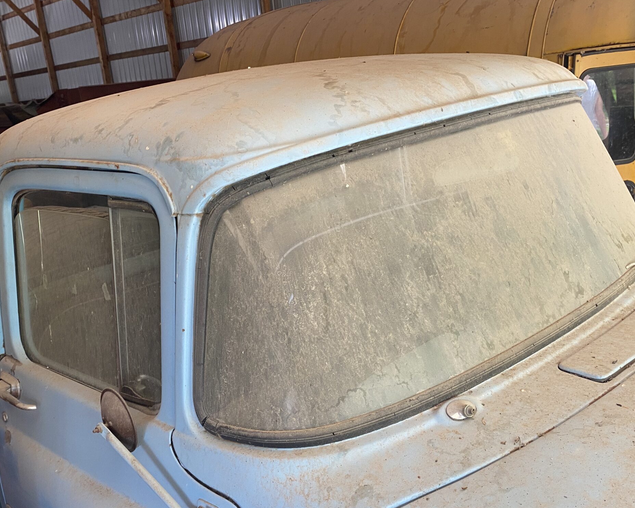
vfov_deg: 42.0
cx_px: 279
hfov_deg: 51.4
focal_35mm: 35
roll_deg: +6.5
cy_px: 303
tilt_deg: -18.3
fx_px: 658
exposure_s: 1/60
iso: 100
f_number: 1.8
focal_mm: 4.25
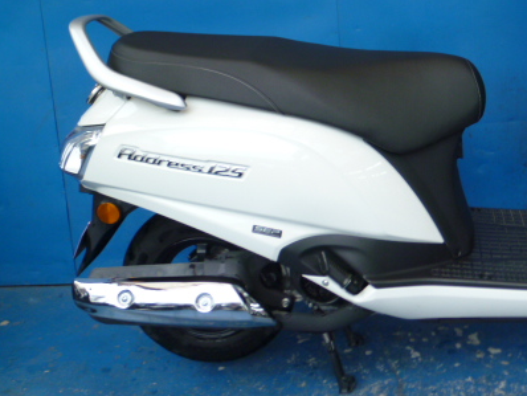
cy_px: 111
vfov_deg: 27.3
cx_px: 420
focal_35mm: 53
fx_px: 807
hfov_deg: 35.0
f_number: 2.6
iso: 100
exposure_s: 1/60
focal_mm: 5.8
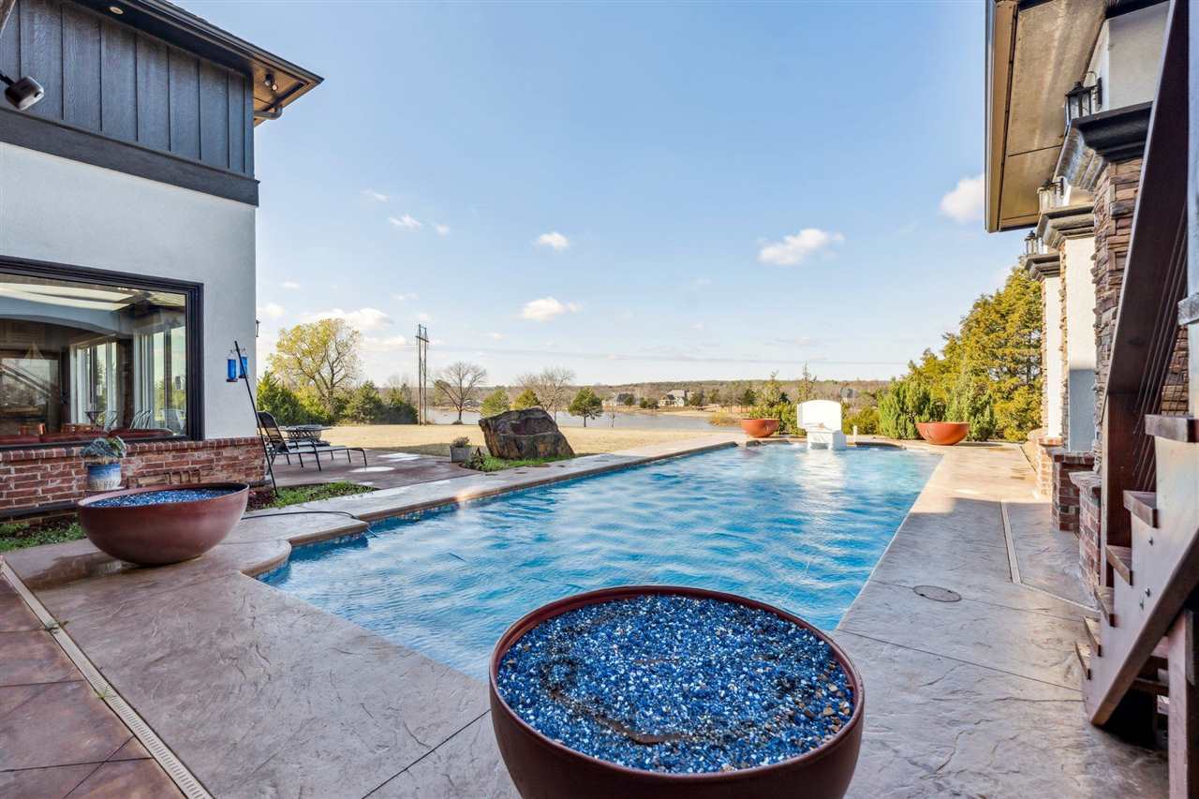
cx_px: 600
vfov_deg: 73.7
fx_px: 533
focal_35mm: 16
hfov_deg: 96.7
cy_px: 400
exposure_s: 1/1000
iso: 200
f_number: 7.1
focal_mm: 16
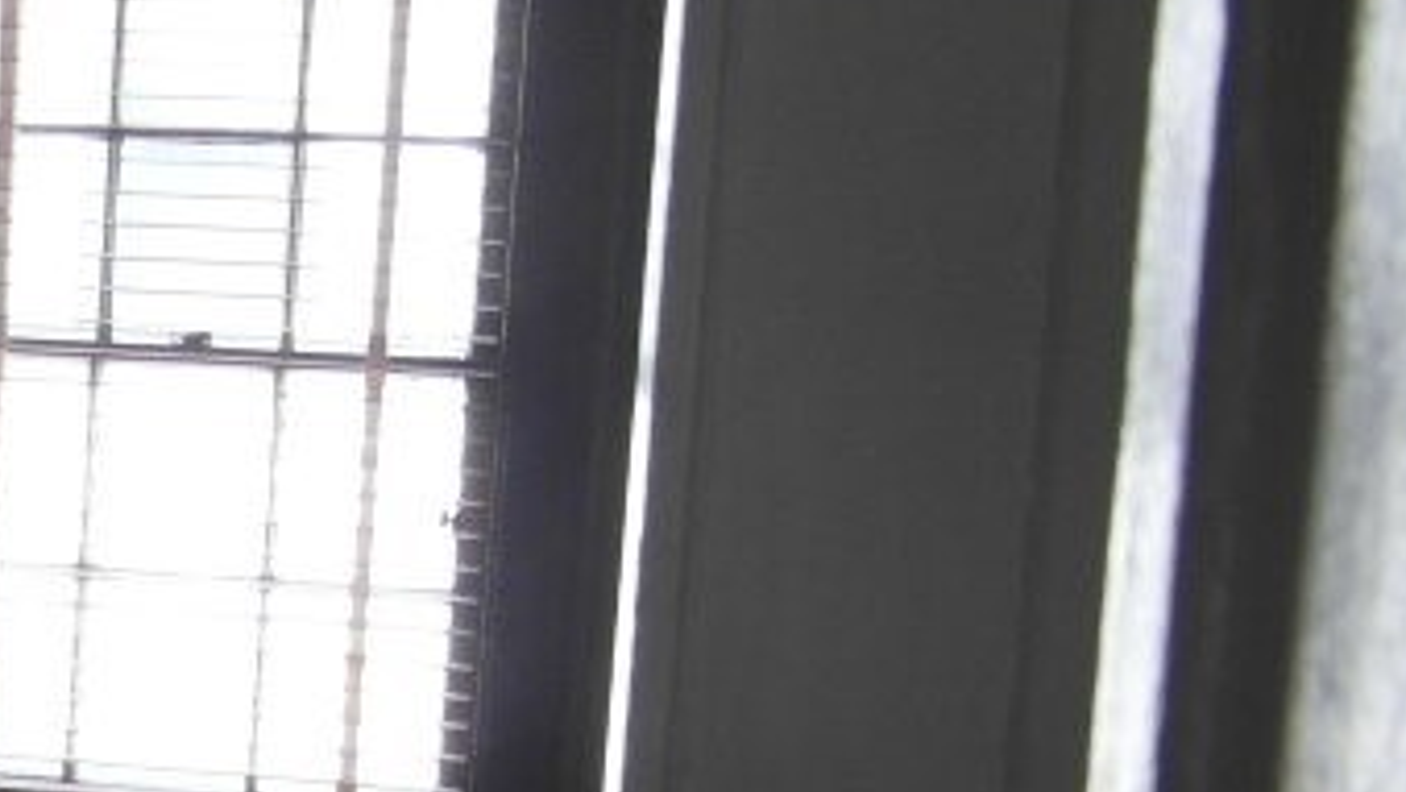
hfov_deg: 23.2
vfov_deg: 15.2
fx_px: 2946
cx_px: -518
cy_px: 692
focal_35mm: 79
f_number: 3.2
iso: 100
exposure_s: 1/60
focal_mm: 4
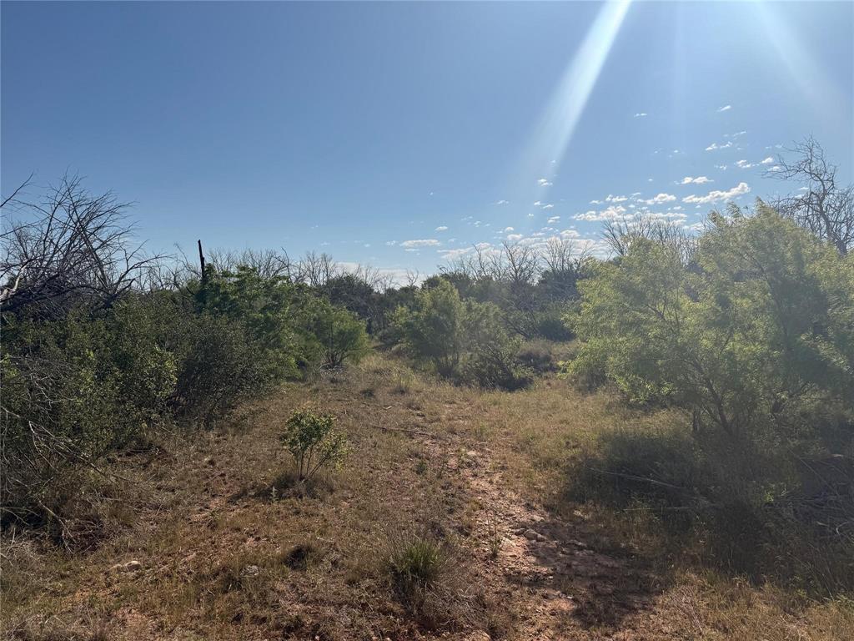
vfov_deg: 56.8
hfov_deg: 71.6
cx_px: 427
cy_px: 320
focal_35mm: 24
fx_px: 592
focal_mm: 6.76
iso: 80
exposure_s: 1/14286
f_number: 1.78
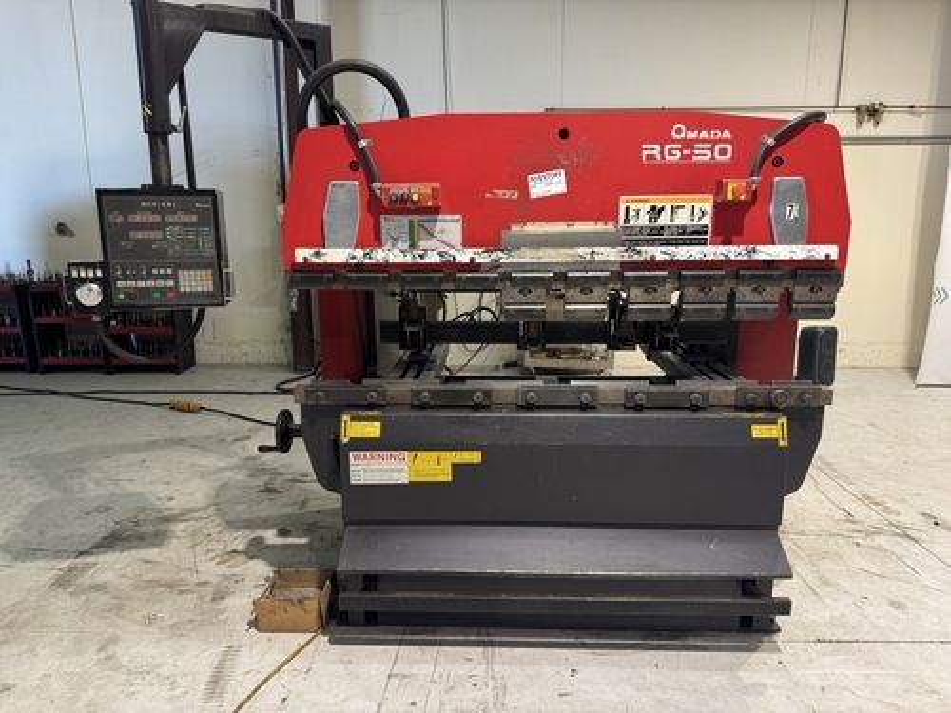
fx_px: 659
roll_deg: -0.2
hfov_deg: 71.6
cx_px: 476
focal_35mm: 24
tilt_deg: -12.4
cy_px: 356
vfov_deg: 56.8
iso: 125
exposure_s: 1/60
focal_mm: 6.76
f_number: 1.78
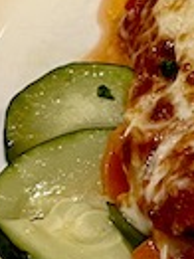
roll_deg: +5.4
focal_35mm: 159
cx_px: 281
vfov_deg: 12.4
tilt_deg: -44.0
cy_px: 53
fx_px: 1190
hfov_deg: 9.1
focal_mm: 5.1
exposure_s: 1/60
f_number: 1.6
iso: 400
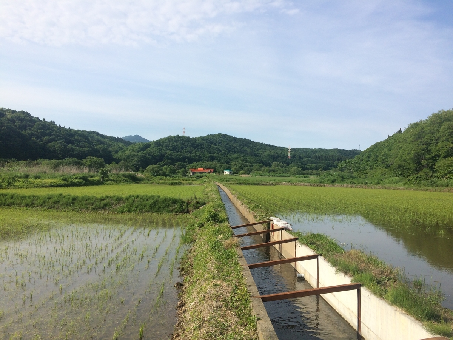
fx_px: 380
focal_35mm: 29
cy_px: 170
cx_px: 226
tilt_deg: -1.1
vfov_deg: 48.2
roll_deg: -1.8
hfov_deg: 61.7
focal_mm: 4.15
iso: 32
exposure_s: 1/2564
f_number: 2.2
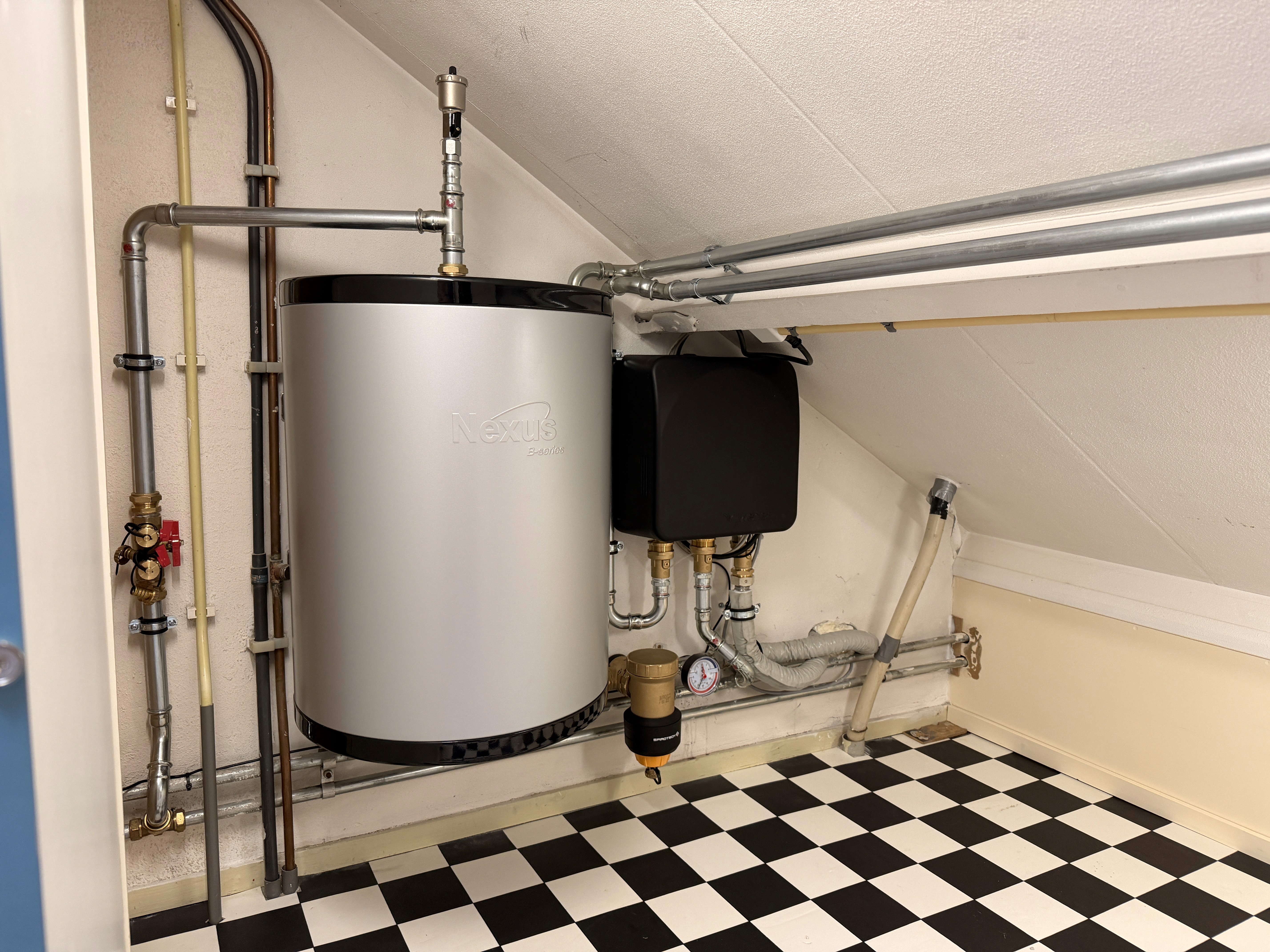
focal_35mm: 24
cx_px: 635
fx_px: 881
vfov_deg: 56.8
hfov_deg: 71.6
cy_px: 476
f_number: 1.78
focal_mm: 6.76
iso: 200
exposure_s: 1/86
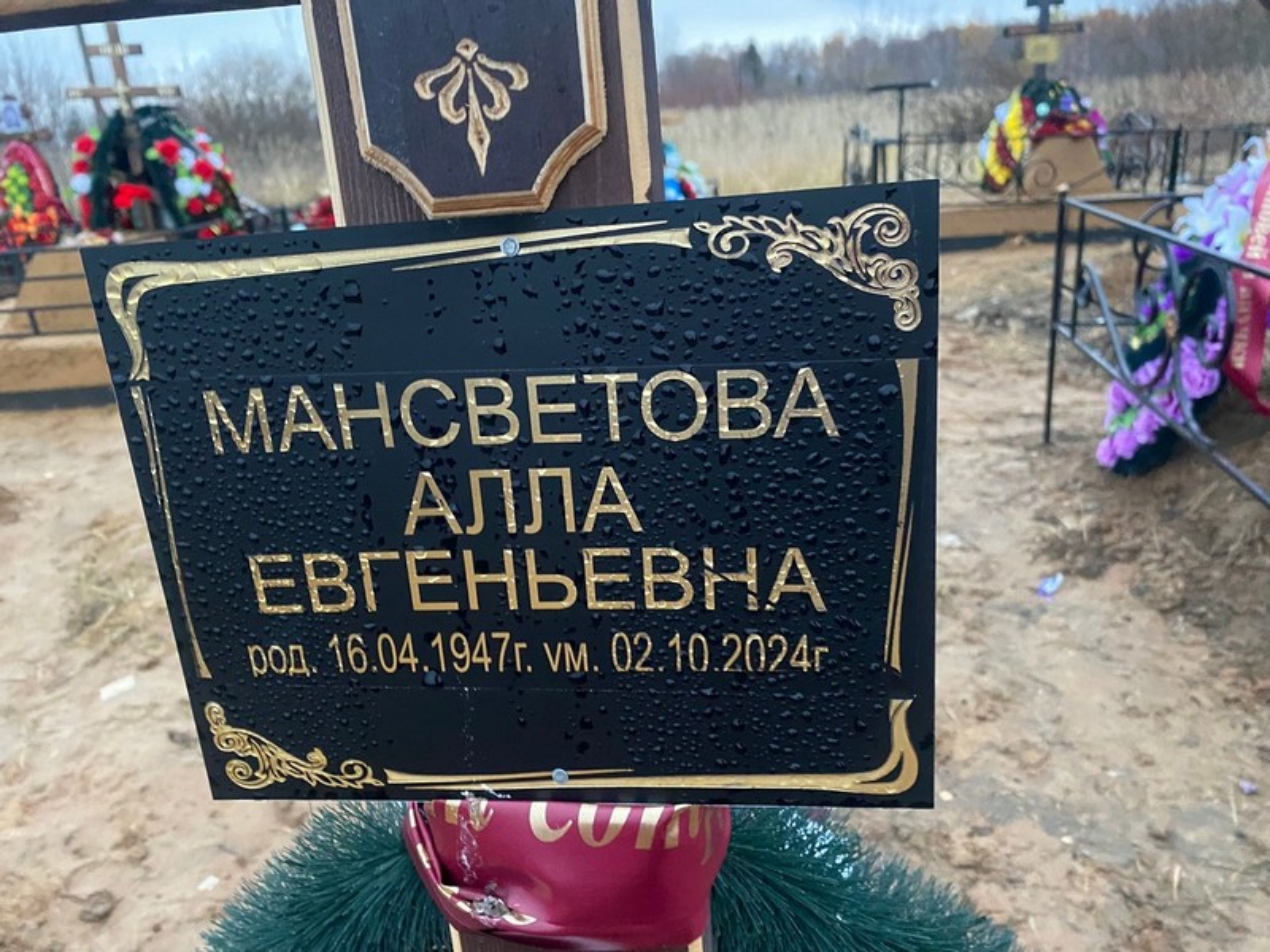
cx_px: 635
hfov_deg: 67.3
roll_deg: +3.5
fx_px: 954
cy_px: 476
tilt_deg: -22.2
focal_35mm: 26
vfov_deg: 53.1
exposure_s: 1/40
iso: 640
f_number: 1.8
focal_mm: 4.25
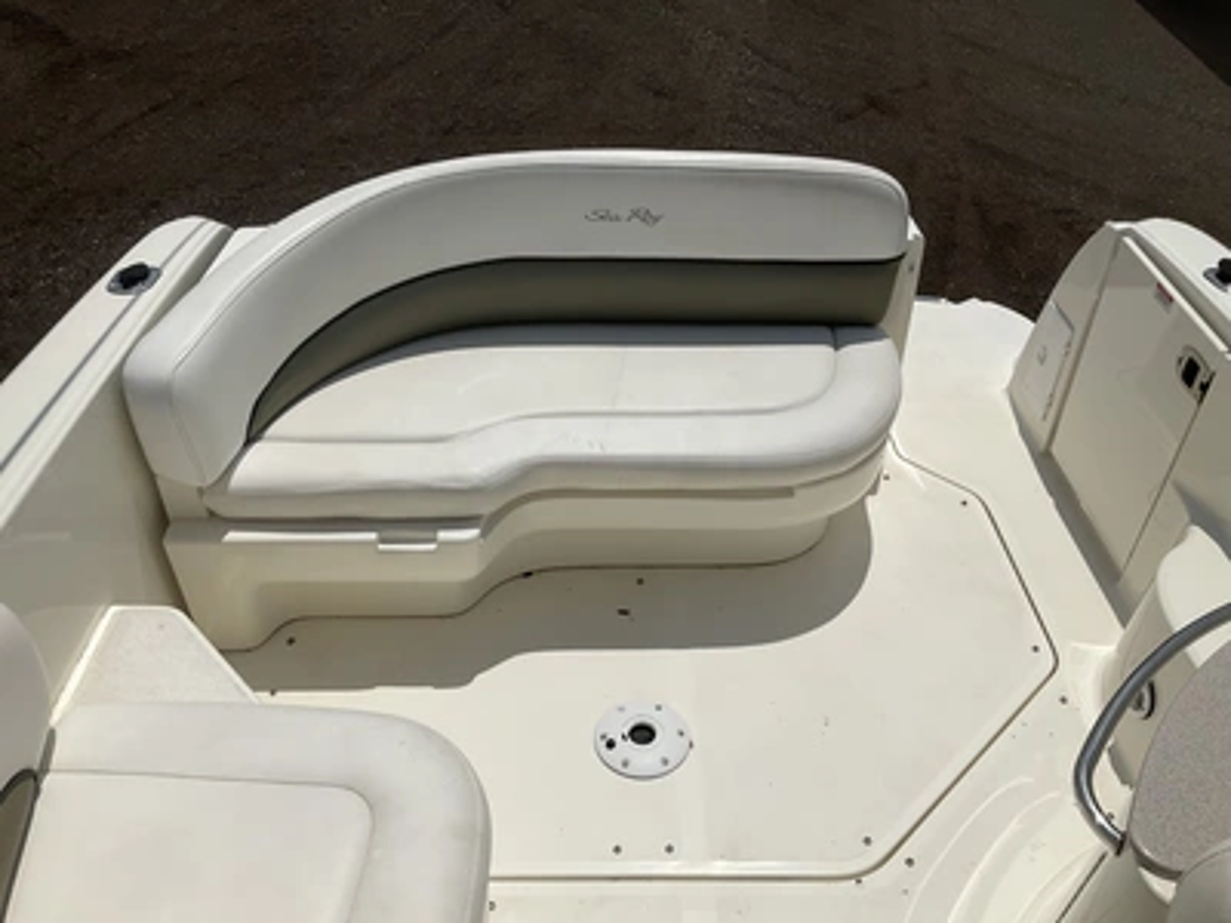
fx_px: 1031
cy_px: 462
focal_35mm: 29
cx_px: 616
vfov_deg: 48.2
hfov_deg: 61.7
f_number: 1.8
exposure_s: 1/12658
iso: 20
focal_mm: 3
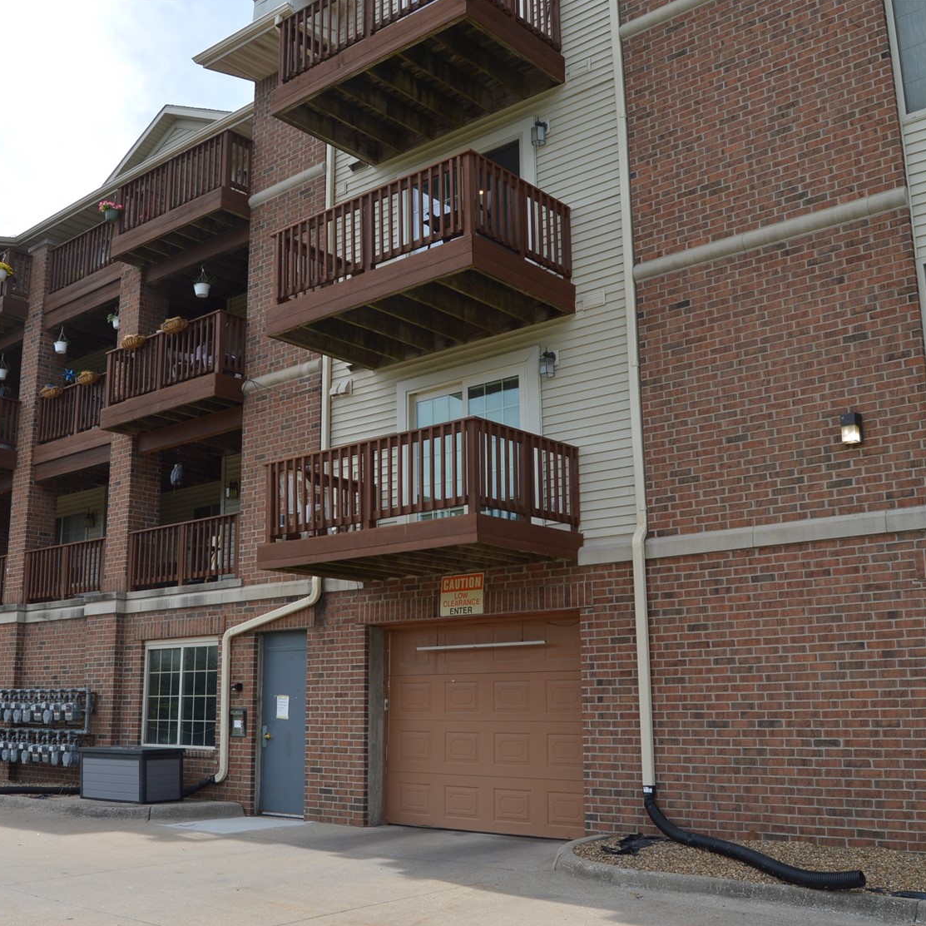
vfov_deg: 47.2
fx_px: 1059
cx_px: 365
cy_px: 465
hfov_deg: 46.9
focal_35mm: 35
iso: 100
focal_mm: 18
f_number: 7.1
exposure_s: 1/200
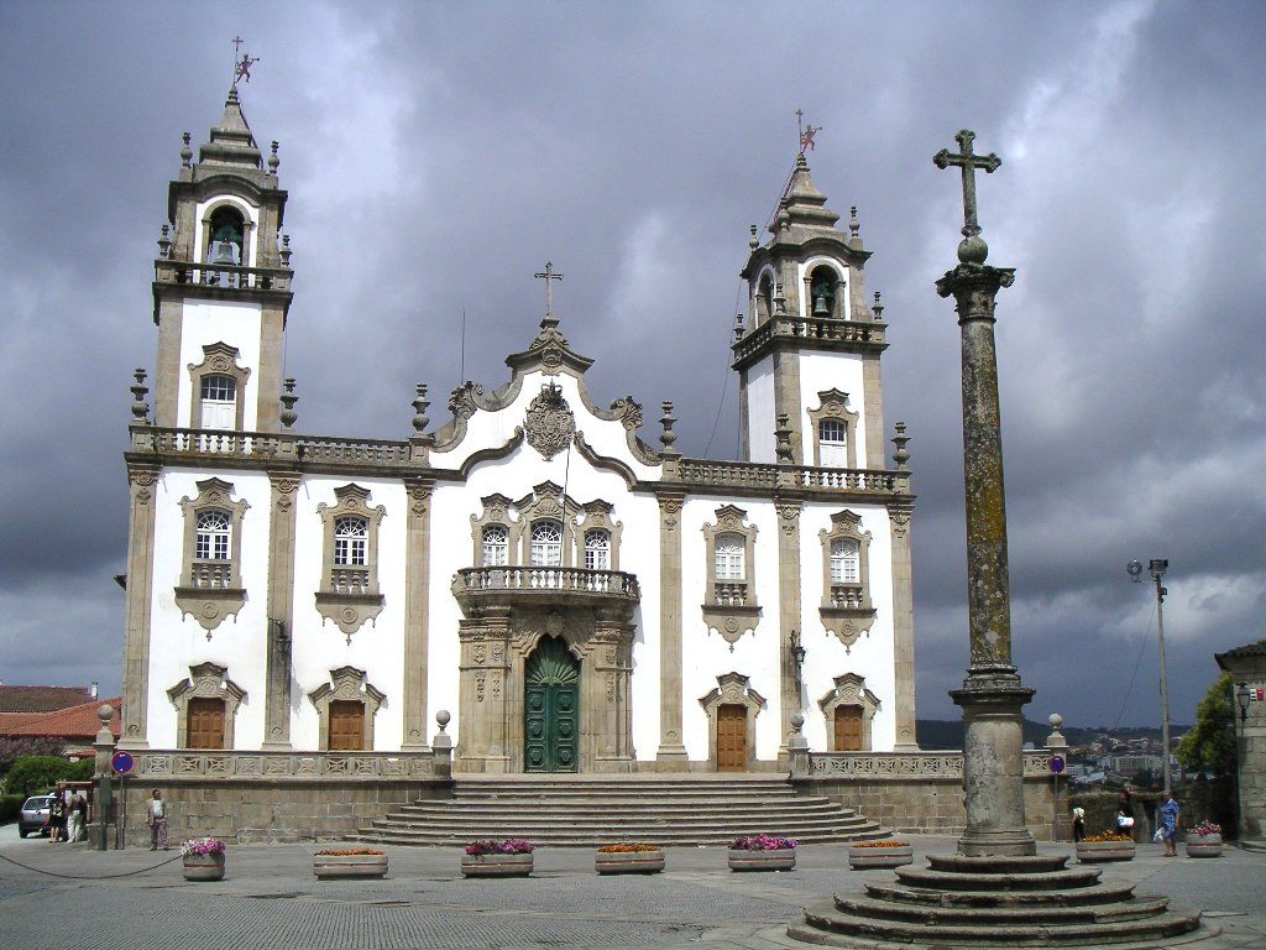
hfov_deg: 49.0
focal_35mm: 38
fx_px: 1390
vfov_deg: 37.7
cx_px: 633
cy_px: 475
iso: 50
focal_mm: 6
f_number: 6.7
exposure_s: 1/500
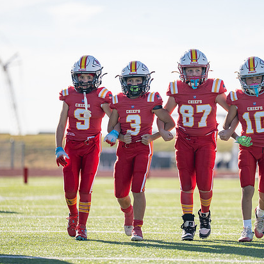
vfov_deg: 7.1
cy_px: 139
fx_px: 2123
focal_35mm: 246
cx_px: 180
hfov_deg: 7.1
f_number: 2.8
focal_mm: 180
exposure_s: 1/3200
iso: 200
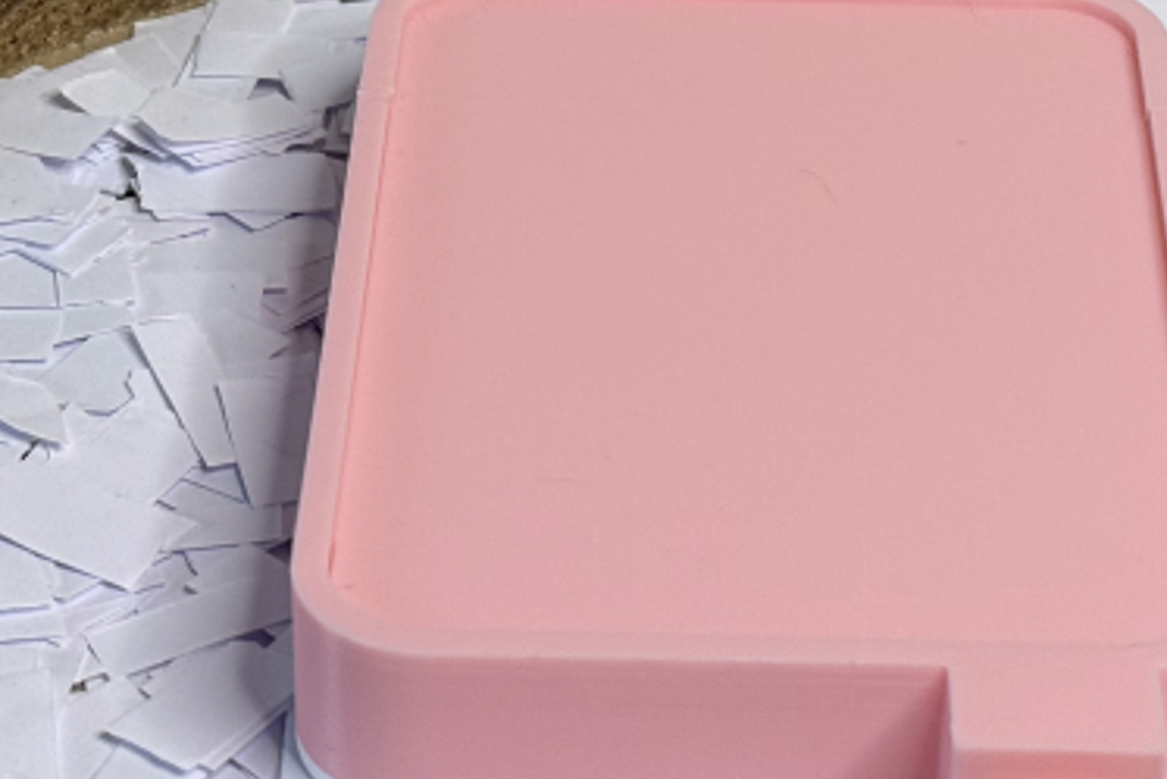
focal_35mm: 135
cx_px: 838
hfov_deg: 15.1
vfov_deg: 10.1
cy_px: -84
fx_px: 4378
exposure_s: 1/91
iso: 80
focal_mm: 6.8
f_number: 1.8
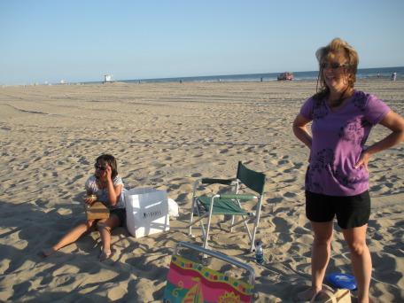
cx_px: 202
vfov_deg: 39.7
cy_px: 152
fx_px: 420
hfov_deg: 51.4
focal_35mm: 36
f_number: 3.5
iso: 64
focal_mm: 6.3
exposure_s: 1/376
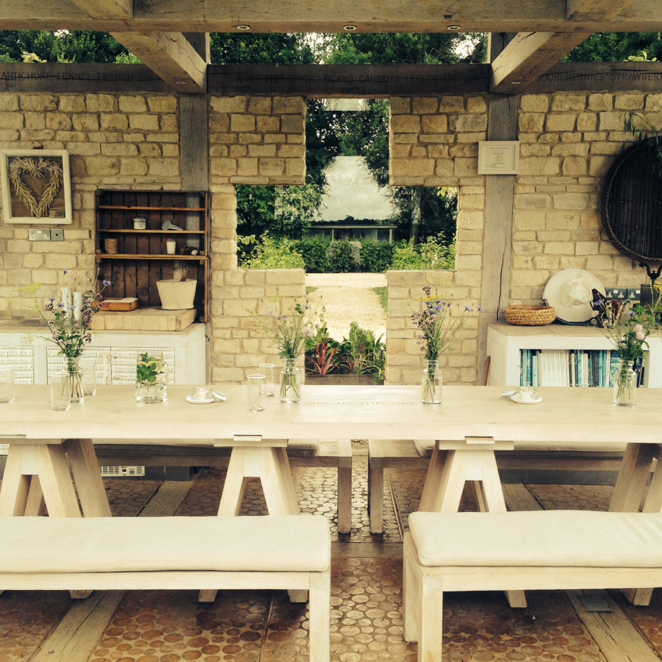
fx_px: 844
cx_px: 331
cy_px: 333
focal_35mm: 39
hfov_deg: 42.8
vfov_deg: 42.8
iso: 50
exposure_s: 1/148
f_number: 2.4
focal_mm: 4.12
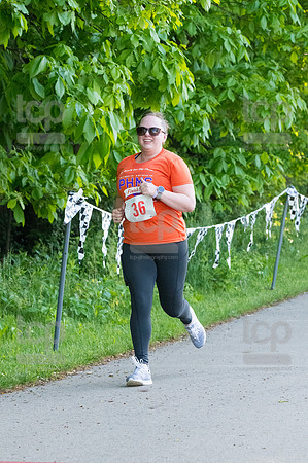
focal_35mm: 174
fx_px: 2238
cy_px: 232
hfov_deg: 7.9
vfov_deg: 11.8
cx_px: 154
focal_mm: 116
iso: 4000
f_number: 5.6
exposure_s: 1/1600
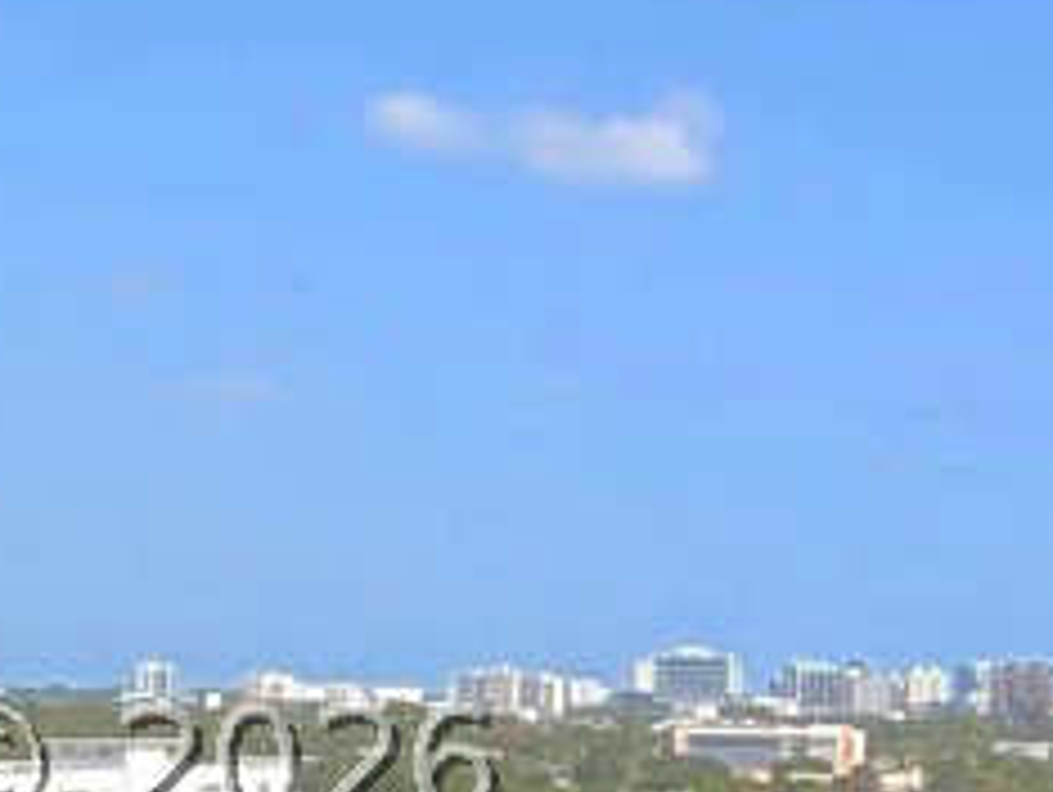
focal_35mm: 82
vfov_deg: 17.7
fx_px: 2497
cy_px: 763
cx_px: 1868
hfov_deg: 18.7
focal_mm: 2.02
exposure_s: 1/2786
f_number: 1.7
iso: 49
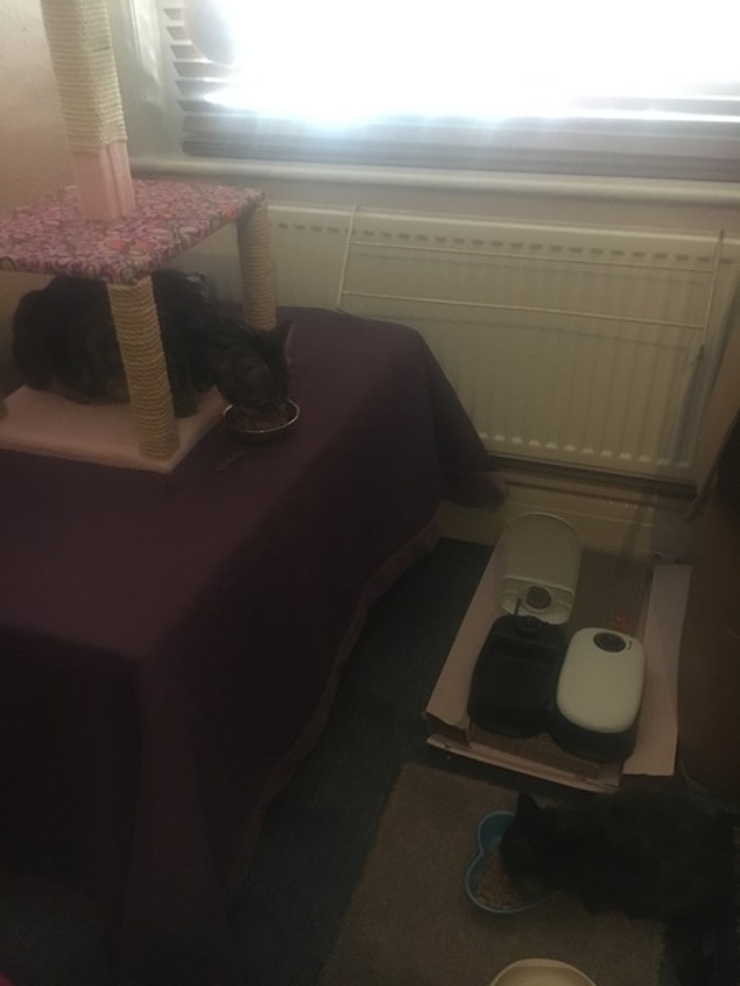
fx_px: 827
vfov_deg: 61.7
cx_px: 370
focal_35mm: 29
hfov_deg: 48.2
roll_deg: +1.4
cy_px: 493
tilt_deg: -31.2
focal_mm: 4.15
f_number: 2.2
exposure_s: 1/17
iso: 320
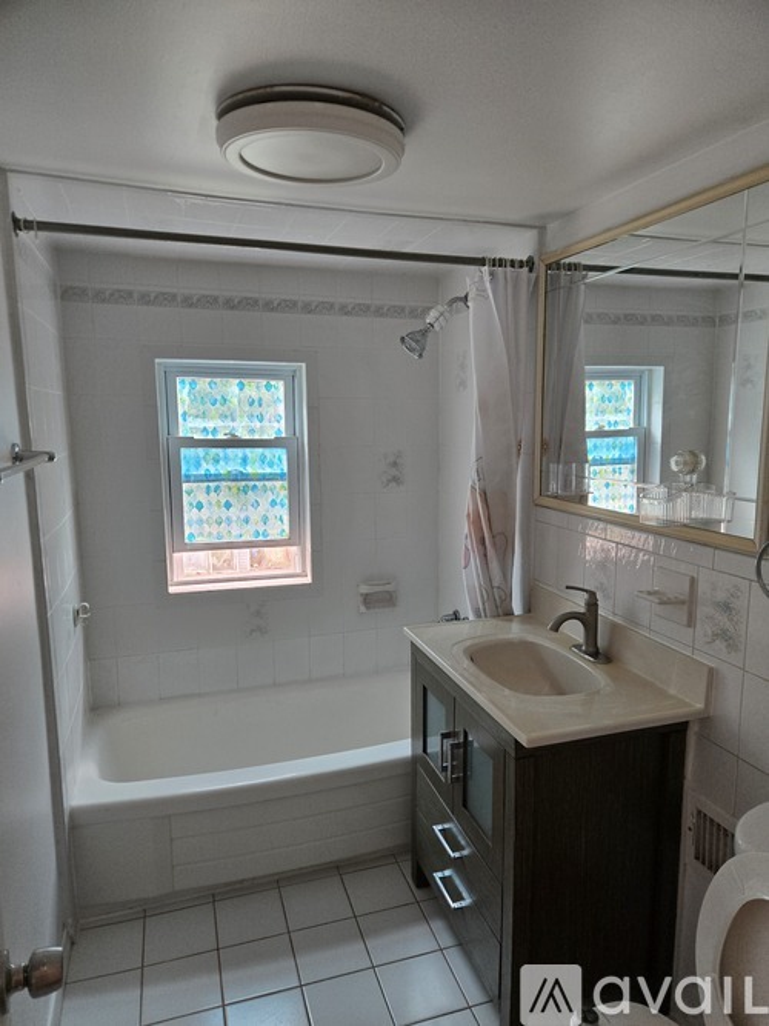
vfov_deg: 73.9
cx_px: 384
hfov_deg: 58.9
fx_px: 681
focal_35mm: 23
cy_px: 513
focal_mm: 5.4
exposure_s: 1/120
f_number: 1.8
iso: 200
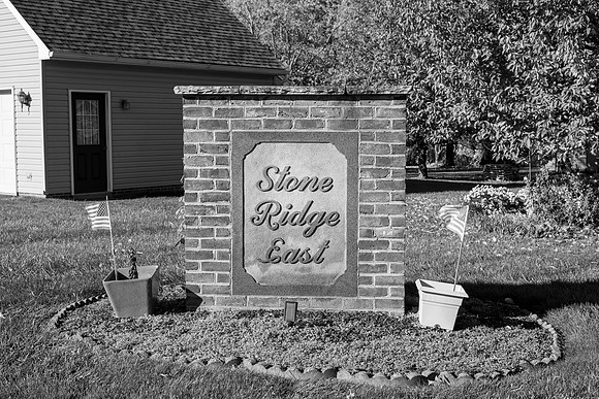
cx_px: 300
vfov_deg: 27.5
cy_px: 200
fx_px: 815
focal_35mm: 49
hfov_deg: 40.3
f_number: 7.1
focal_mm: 49
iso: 64
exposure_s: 1/125
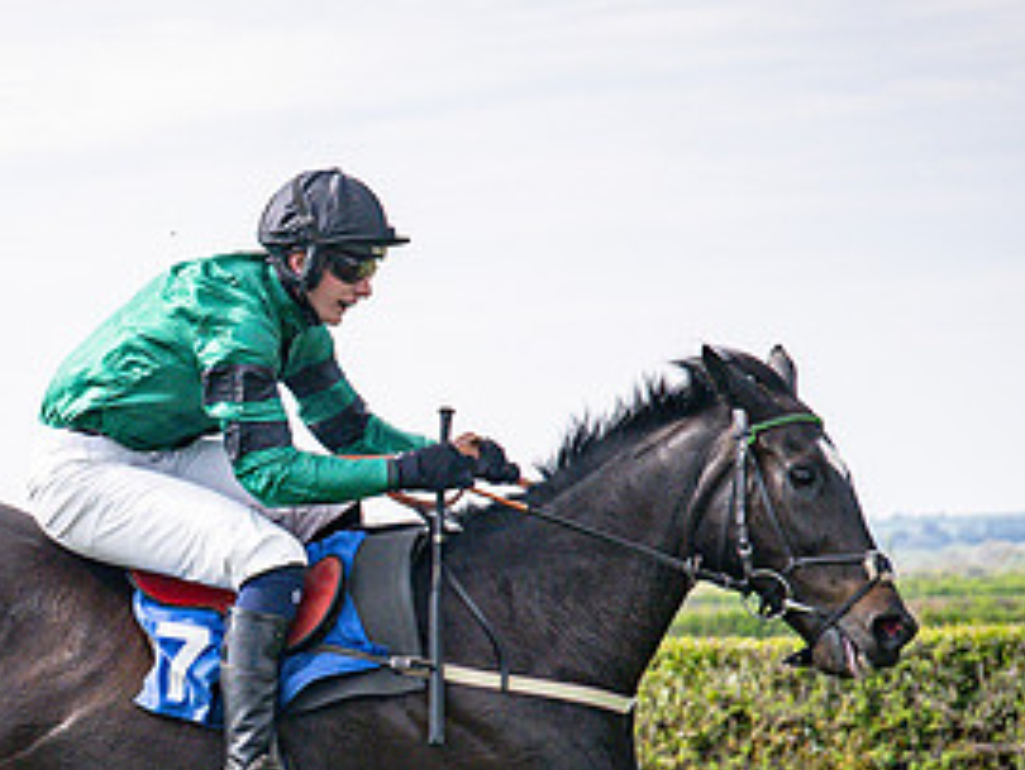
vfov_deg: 5.8
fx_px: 7617
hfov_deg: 7.7
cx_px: 306
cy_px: 627
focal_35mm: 257
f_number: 5
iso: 400
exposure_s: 1/2500
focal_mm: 70
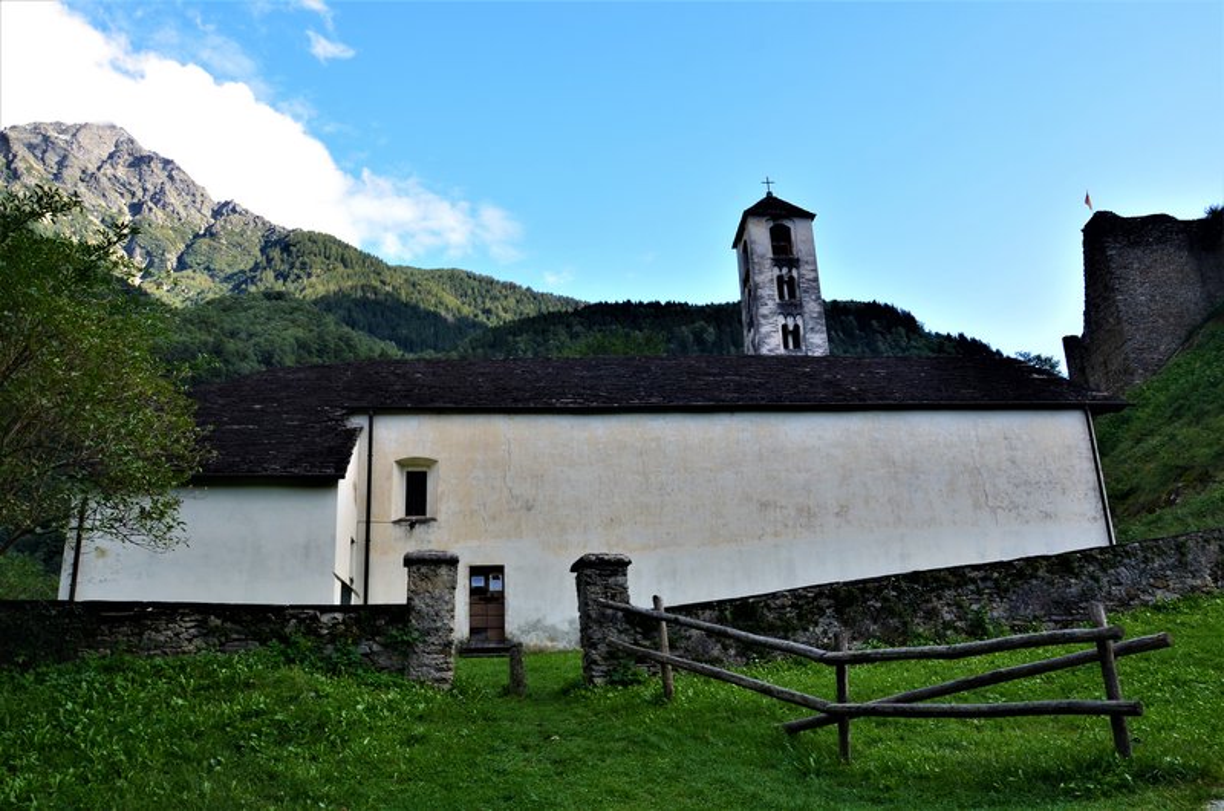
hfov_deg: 67.5
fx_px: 916
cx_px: 612
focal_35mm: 27
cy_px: 406
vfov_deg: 47.7
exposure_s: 1/100
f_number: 9
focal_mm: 18
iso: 320
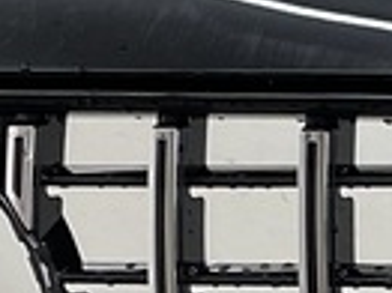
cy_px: 359
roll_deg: +0.0
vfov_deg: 6.6
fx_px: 2534
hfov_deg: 8.6
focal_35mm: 224
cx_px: 637
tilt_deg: -8.1
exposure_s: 1/100
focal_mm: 3
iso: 20
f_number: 1.8
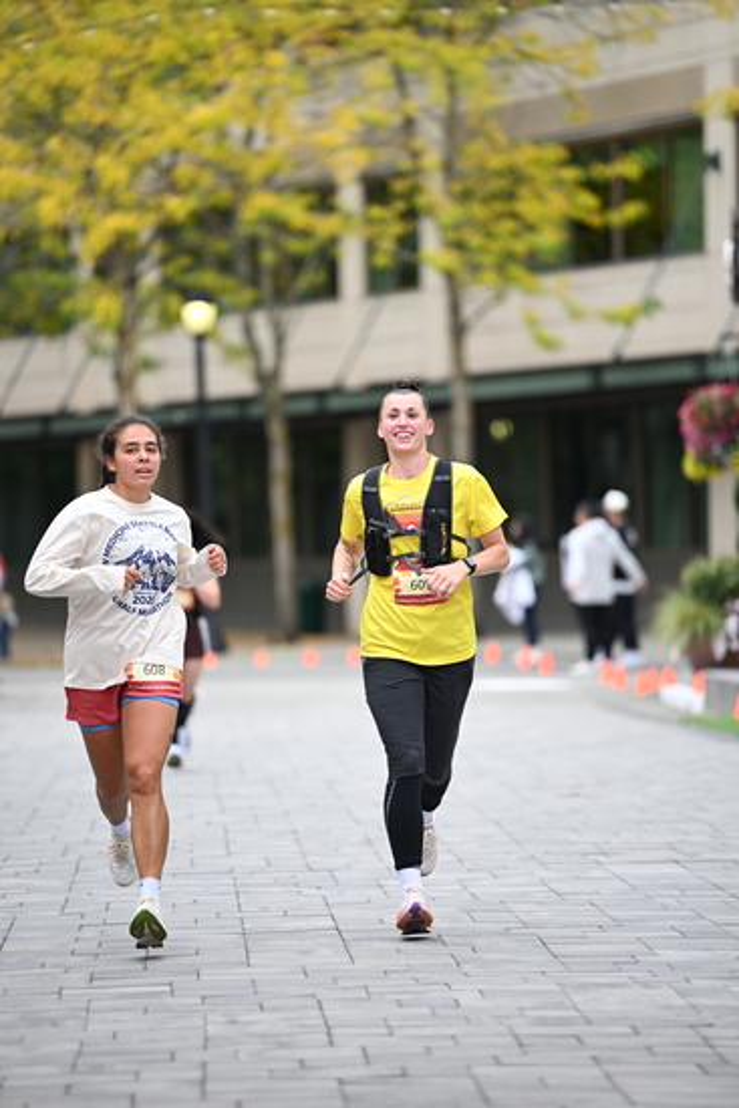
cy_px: 554
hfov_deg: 6.9
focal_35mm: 200
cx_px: 370
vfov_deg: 10.3
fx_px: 6154
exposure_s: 1/2000
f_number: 2.8
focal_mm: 200
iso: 640
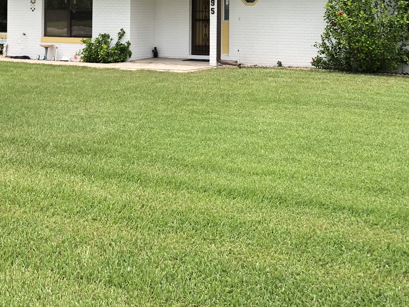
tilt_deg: +1.0
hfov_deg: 30.2
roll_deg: +0.3
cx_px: 227
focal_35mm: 64
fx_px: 756
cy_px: -16
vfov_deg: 21.9
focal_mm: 4
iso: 20
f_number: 1.8
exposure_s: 1/1312
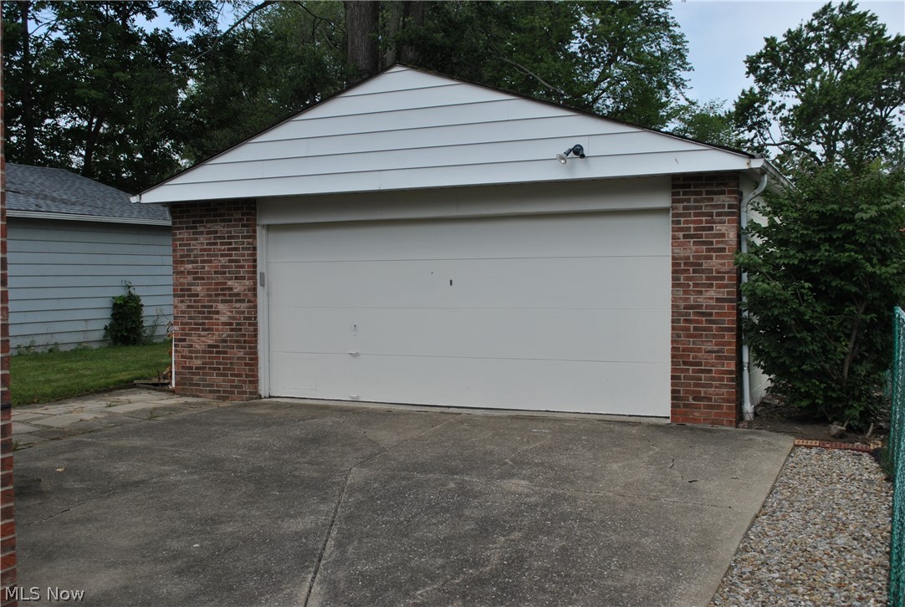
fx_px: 907
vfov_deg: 37.0
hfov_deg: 53.0
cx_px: 452
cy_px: 304
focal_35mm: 36
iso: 100
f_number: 8
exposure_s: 1/250
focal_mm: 24
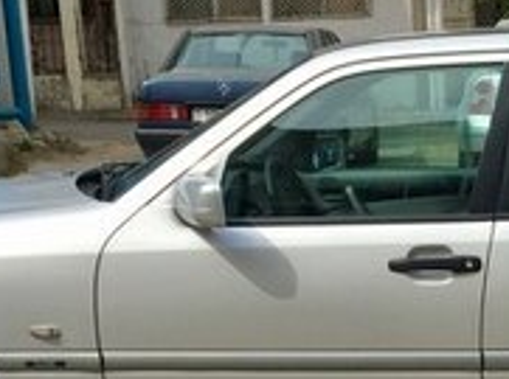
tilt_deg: -15.3
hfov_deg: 18.2
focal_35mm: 106
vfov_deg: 13.6
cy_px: 437
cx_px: 487
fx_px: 1556
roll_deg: +1.5
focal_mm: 4.15
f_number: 2.2
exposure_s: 1/1261
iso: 25
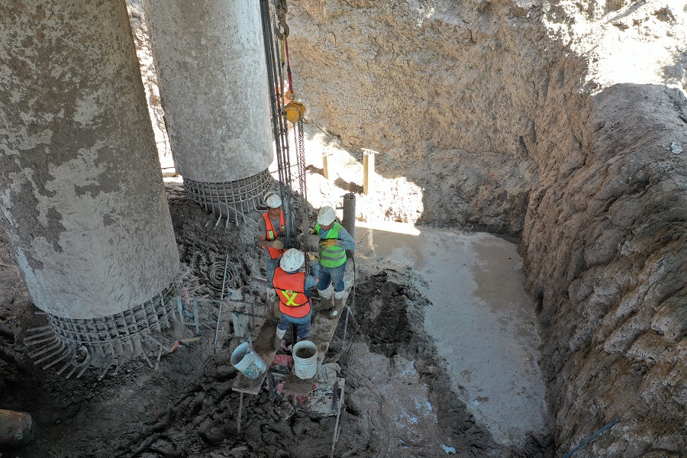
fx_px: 534
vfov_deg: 46.4
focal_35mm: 28
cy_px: 229
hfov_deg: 65.5
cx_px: 344
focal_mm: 10.26
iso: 100
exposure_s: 1/60
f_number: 3.5
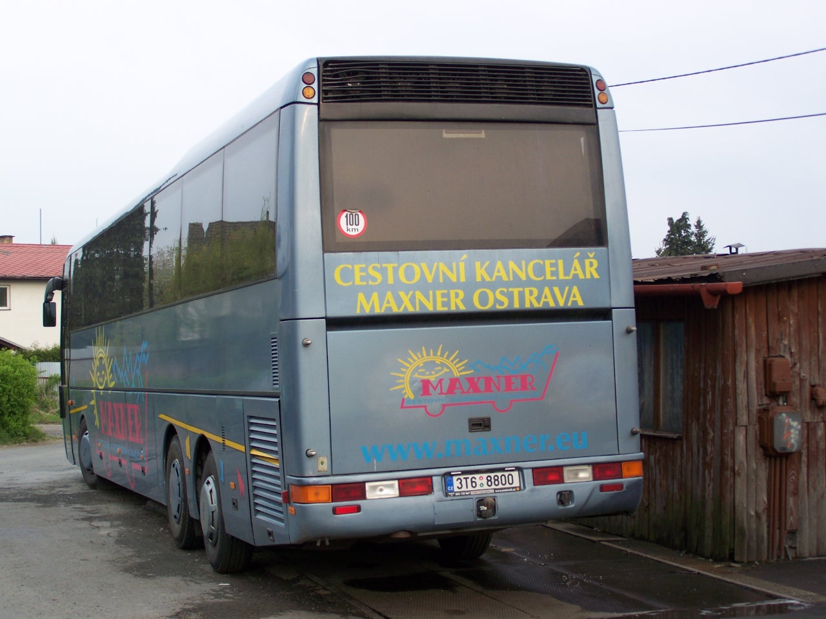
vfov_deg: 22.6
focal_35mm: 65
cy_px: 310
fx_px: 1551
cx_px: 413
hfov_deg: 29.8
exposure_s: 1/160
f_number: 3.2
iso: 64
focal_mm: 10.7
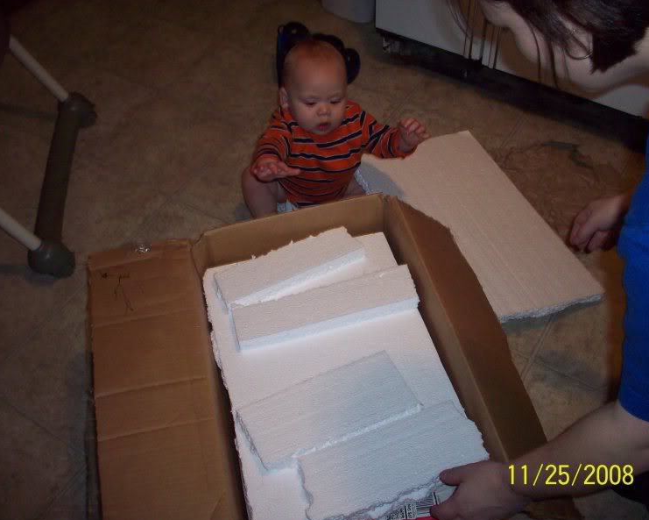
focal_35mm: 39
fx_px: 749
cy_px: 262
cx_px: 334
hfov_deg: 46.8
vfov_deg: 38.2
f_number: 2.8
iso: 160
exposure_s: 1/64
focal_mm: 6.2
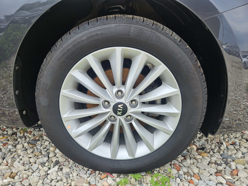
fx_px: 165
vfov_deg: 58.9
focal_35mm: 23
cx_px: 124
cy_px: 93
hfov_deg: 73.9
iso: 25
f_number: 1.8
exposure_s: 1/444
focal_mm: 5.4
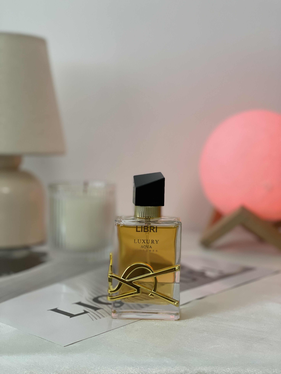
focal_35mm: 52
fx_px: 563
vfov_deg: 36.8
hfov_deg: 28.0
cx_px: 140
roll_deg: -0.9
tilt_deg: -5.1
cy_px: 187
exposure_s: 1/100
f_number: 2
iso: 160
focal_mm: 6
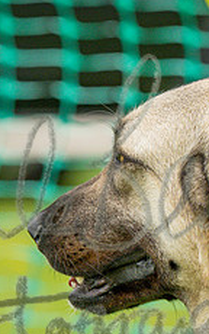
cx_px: 245
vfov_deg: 2.7
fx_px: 7136
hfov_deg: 1.7
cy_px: 155
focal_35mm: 784
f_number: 4
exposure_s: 1/1600
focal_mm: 175
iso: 400
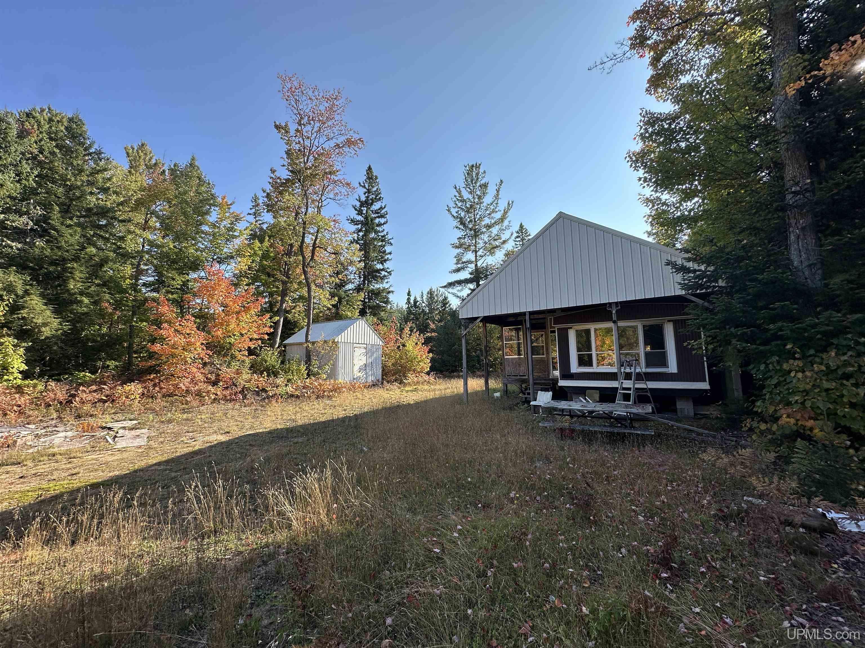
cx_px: 432
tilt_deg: +6.0
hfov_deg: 102.1
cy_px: 324
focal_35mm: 14
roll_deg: +0.2
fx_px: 350
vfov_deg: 85.7
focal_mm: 2.22
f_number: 2.2
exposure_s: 1/720
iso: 40
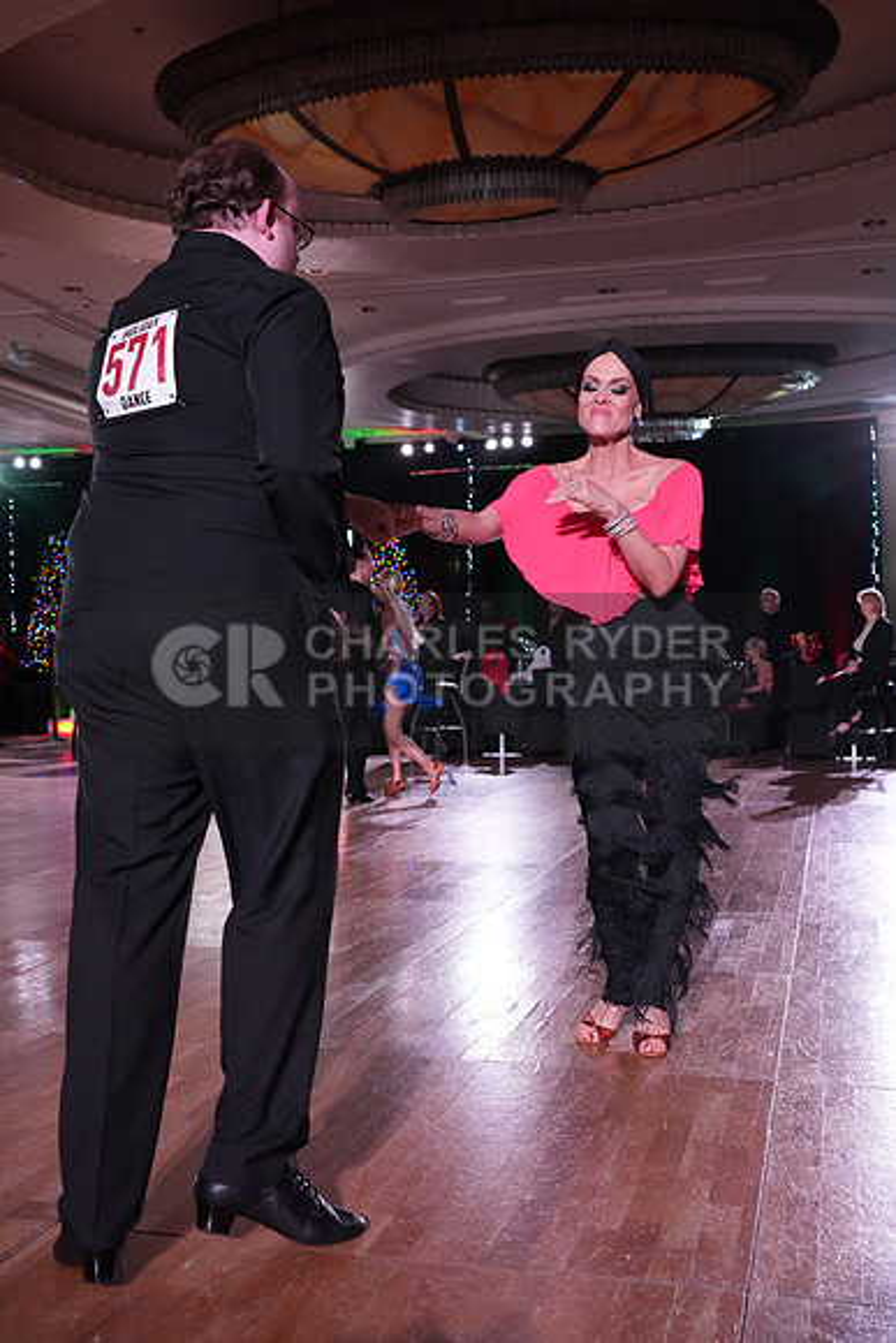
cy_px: 672
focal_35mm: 37
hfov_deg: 36.0
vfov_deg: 51.9
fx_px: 1380
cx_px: 448
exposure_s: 1/320
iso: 5000
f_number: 5.6
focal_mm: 37
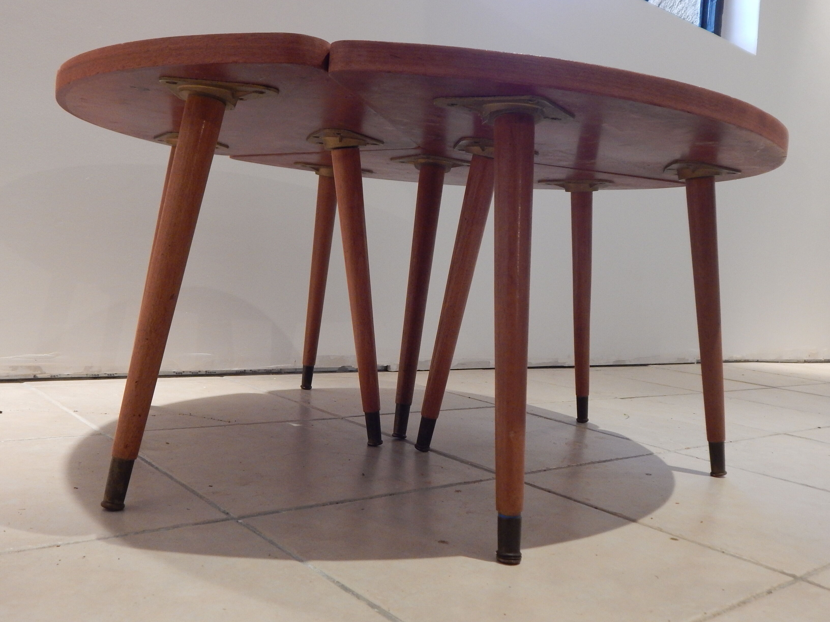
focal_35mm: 34
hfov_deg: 54.0
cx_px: 415
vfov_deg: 41.8
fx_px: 815
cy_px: 311
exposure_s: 1/20
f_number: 3.3
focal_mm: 6.1
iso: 400
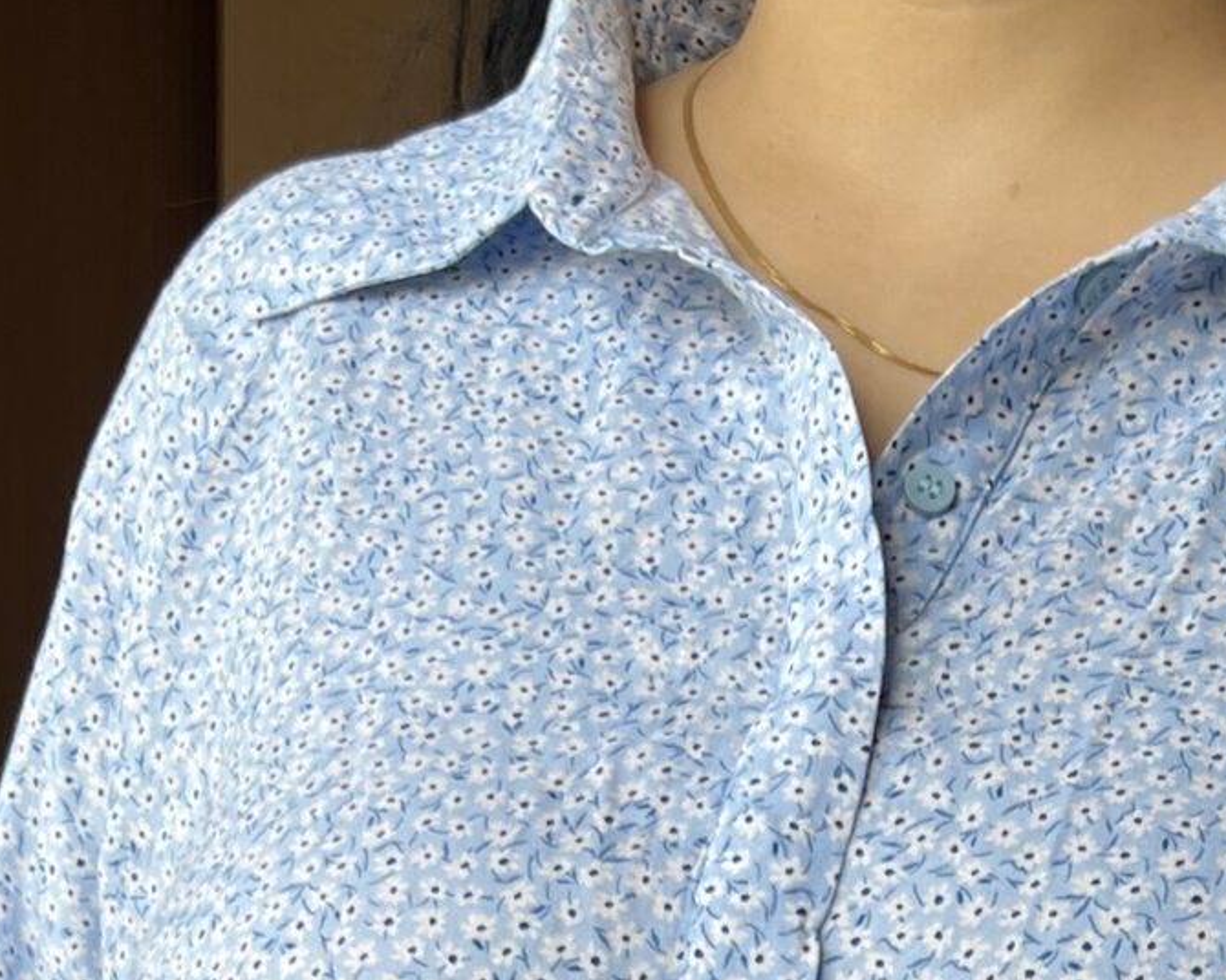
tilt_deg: -6.8
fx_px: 3520
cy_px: 1682
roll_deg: -0.6
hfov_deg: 19.7
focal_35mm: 97
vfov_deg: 14.3
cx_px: 780
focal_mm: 5.7
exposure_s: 1/516
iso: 50
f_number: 1.5
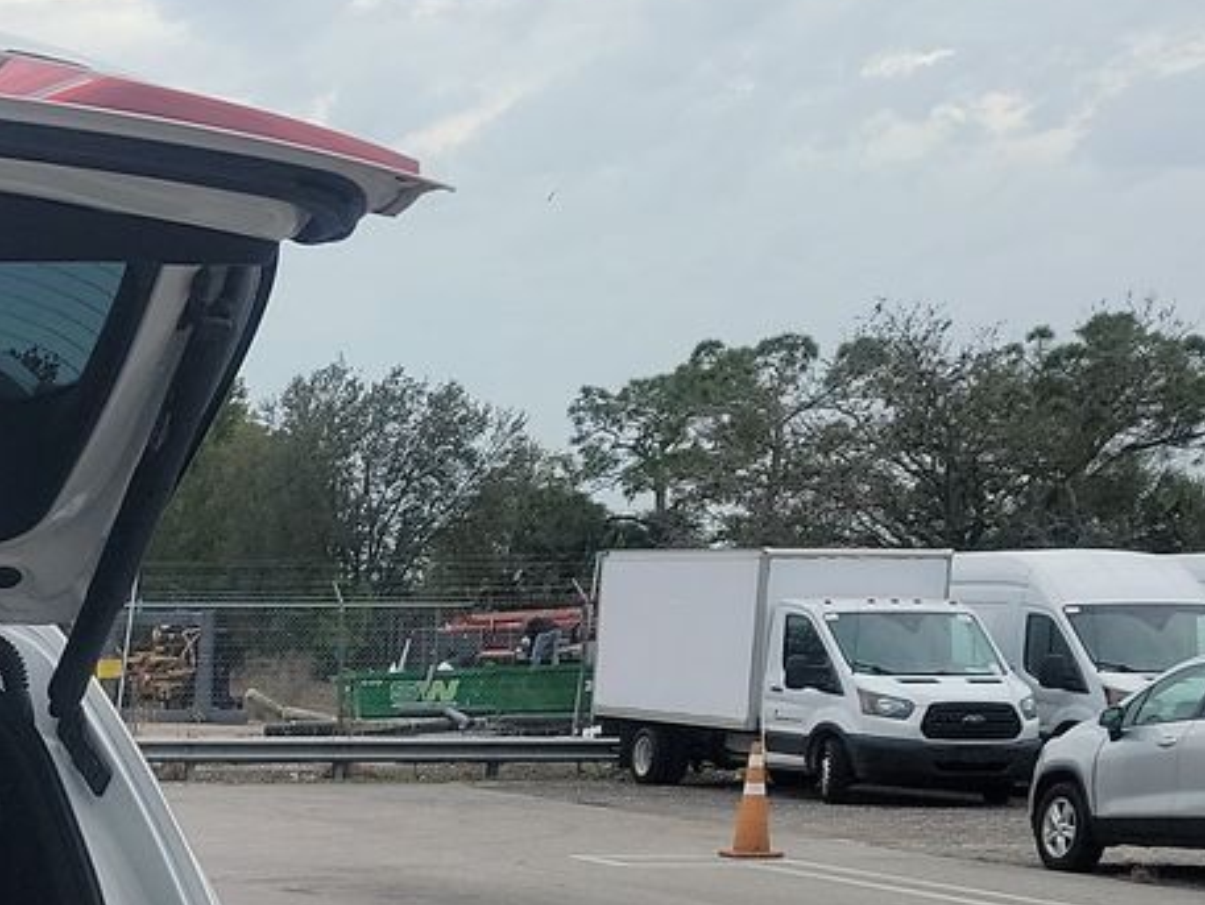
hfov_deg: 20.5
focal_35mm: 84
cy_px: 1037
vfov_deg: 16.9
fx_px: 2925
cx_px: -512
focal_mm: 6.7
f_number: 1.8
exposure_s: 1/184
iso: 50
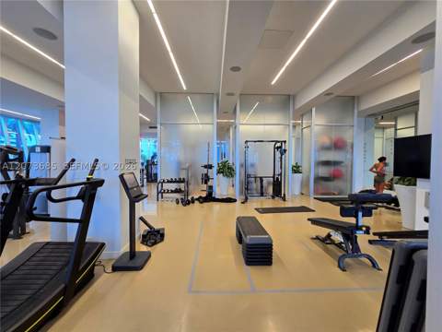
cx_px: 221
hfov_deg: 106.2
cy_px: 166
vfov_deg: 89.9
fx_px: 166
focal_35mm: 13
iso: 125
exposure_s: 1/60.2
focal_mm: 2.2
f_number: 2.2
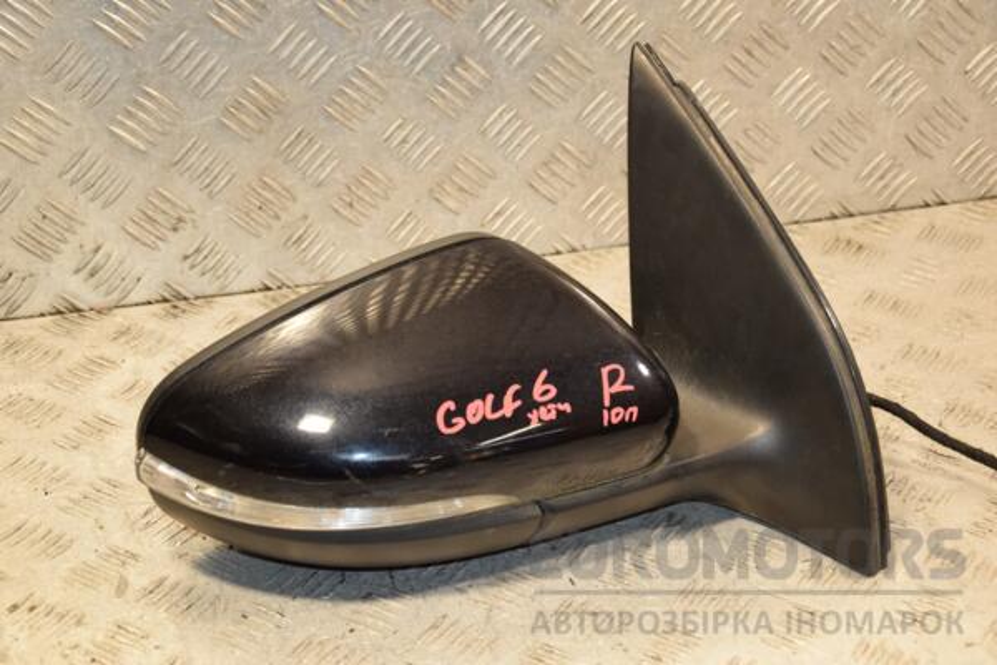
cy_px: 332
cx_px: 498
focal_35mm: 75
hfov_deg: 27.0
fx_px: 2077
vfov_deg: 18.2
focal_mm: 50
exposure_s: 1/125
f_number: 5
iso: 800
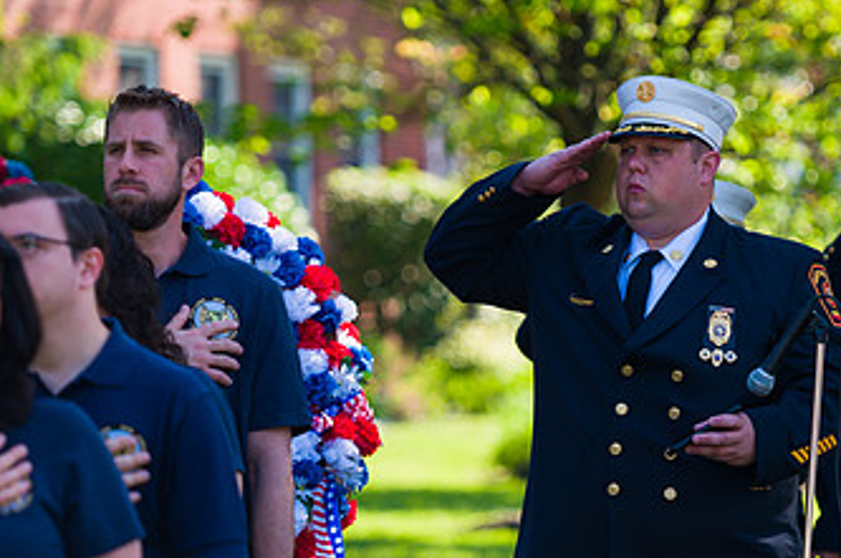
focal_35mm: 244
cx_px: 551
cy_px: 333
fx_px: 5692
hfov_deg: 8.4
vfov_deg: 5.6
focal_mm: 140
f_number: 3.2
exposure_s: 1/1000
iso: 200
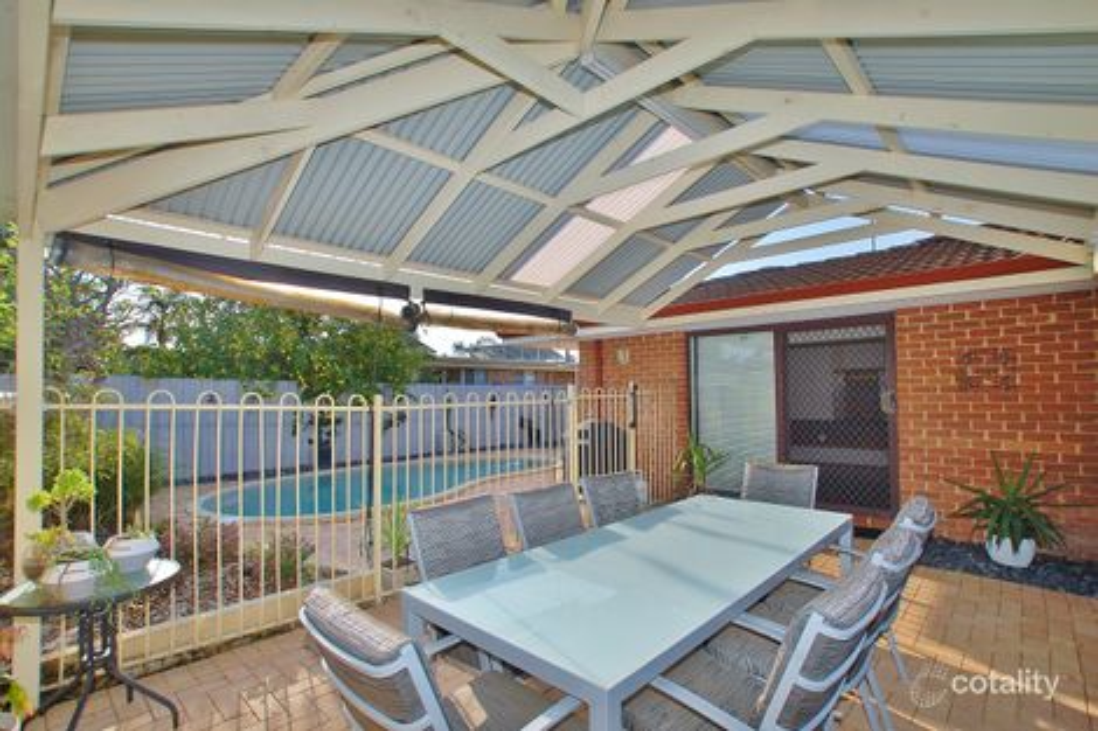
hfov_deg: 95.0
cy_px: 366
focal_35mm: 16
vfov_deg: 72.0
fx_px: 503
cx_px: 549
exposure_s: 1/250
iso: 200
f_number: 8
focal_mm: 11
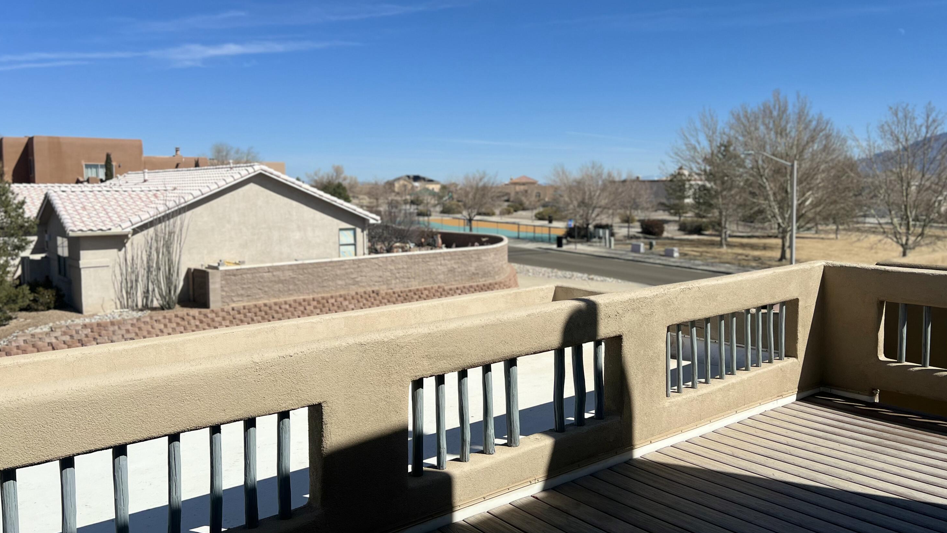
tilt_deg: -3.5
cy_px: 237
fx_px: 728
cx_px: 472
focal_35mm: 29
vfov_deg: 40.1
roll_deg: +0.9
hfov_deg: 66.1
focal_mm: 5.7
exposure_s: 1/8000
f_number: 1.5
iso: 50
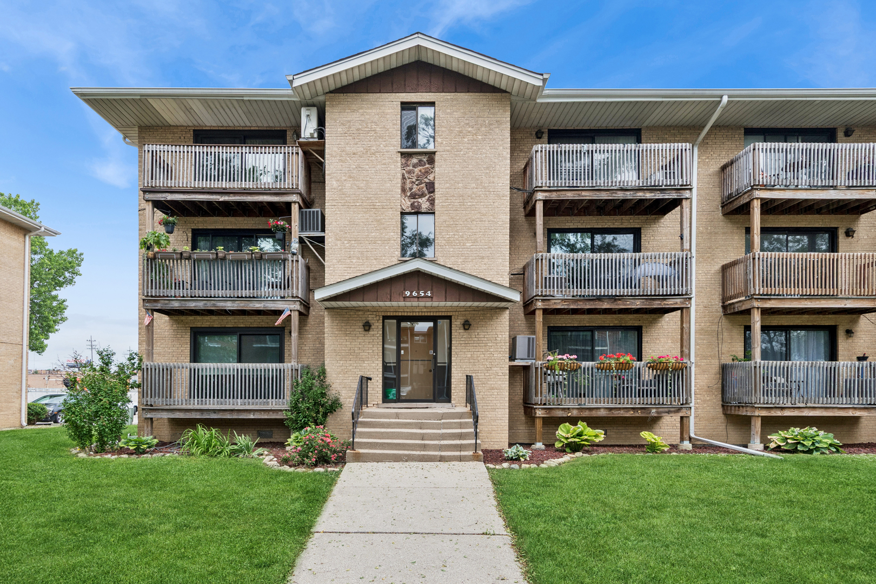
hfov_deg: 90.0
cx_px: 438
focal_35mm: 18
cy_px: 292
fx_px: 438
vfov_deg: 67.4
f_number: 8
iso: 250
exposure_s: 1/400
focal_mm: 12
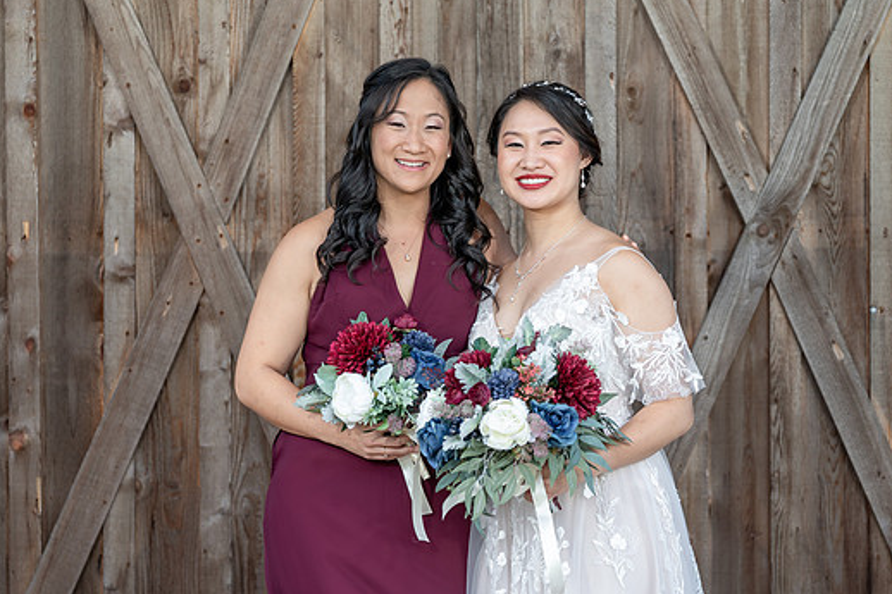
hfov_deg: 14.7
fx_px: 3468
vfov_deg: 9.8
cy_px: 277
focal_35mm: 140
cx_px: 484
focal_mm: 116
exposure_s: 1/200
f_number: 4
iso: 250
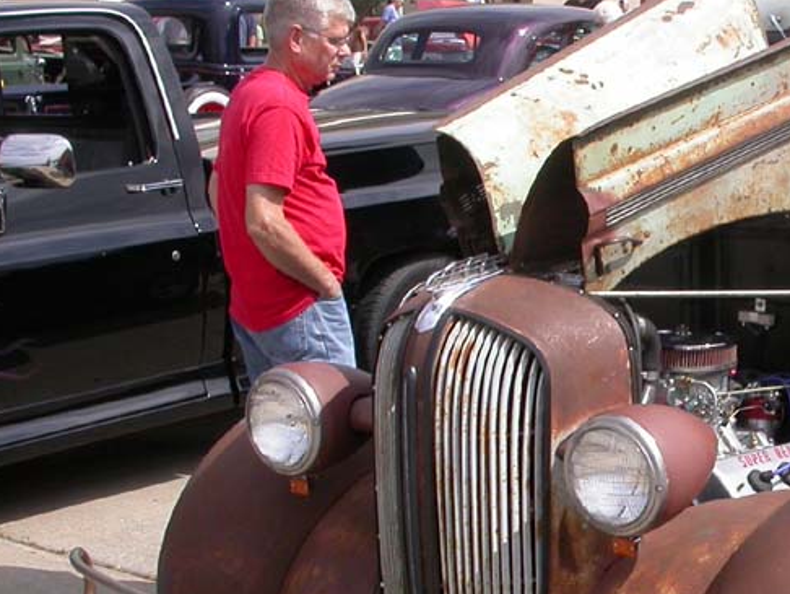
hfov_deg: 23.6
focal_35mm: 80
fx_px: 1827
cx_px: 744
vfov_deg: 18.4
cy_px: 402
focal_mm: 7.85
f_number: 7.5
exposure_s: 1/318
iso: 100
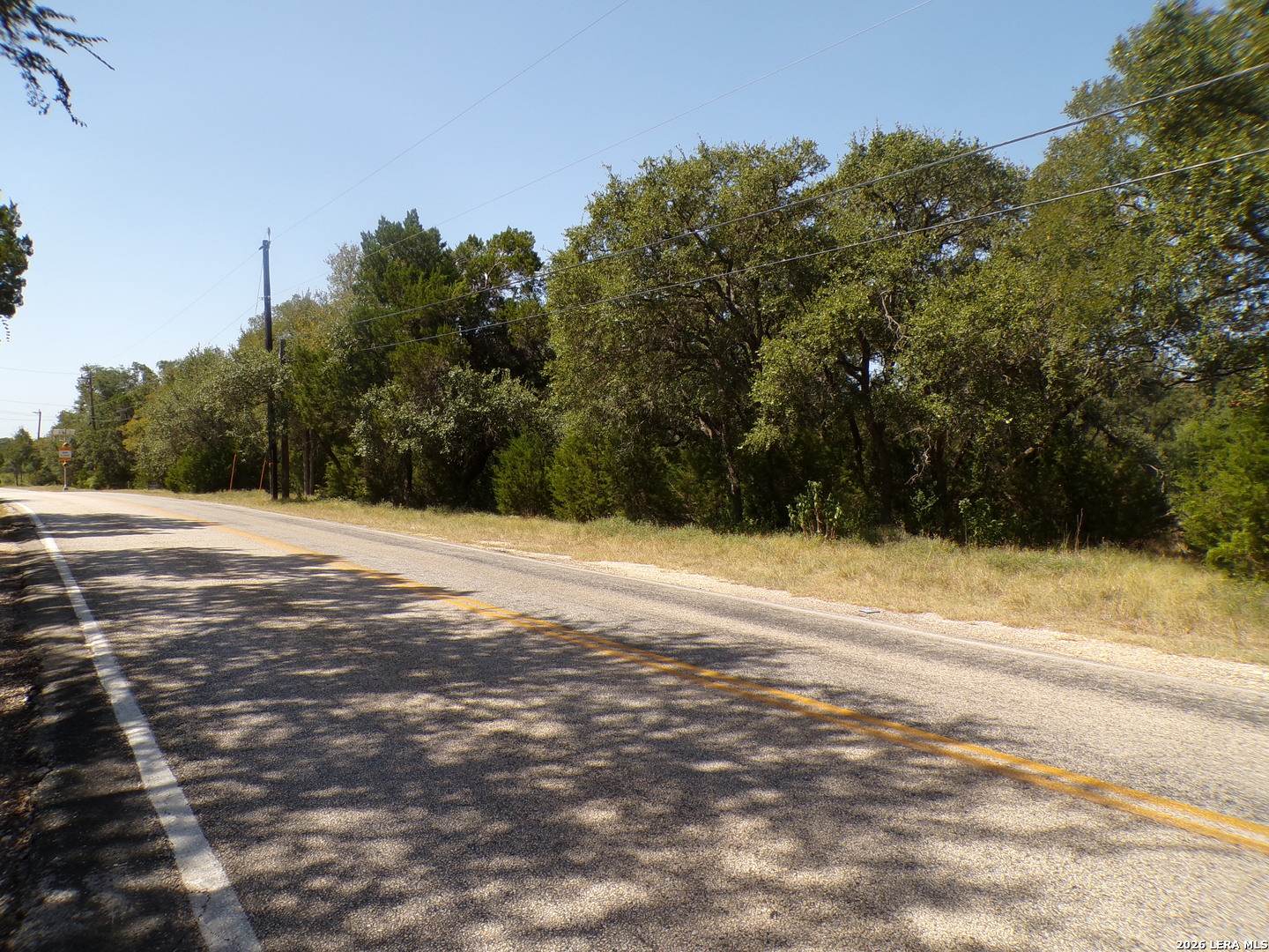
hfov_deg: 71.6
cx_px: 634
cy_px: 476
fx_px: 880
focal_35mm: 24
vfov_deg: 56.8
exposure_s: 1/450
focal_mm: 4.3
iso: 100
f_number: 4.4
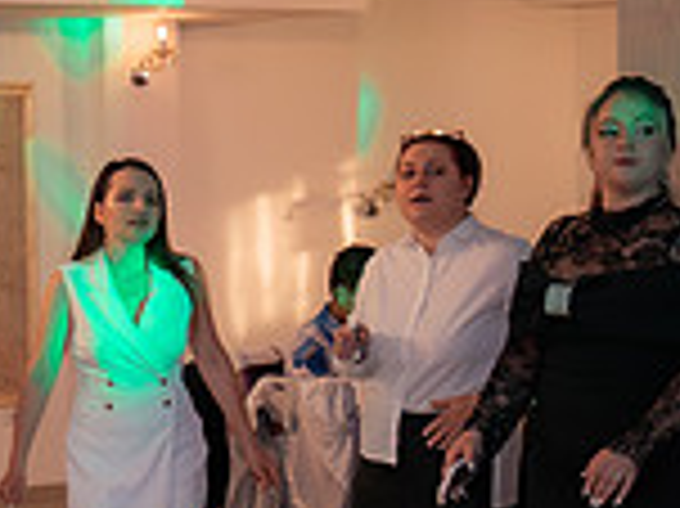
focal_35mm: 132
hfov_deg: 14.1
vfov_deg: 11.2
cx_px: -317
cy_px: 348
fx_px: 2591
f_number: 2.8
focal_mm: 30
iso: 1600
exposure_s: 1/200
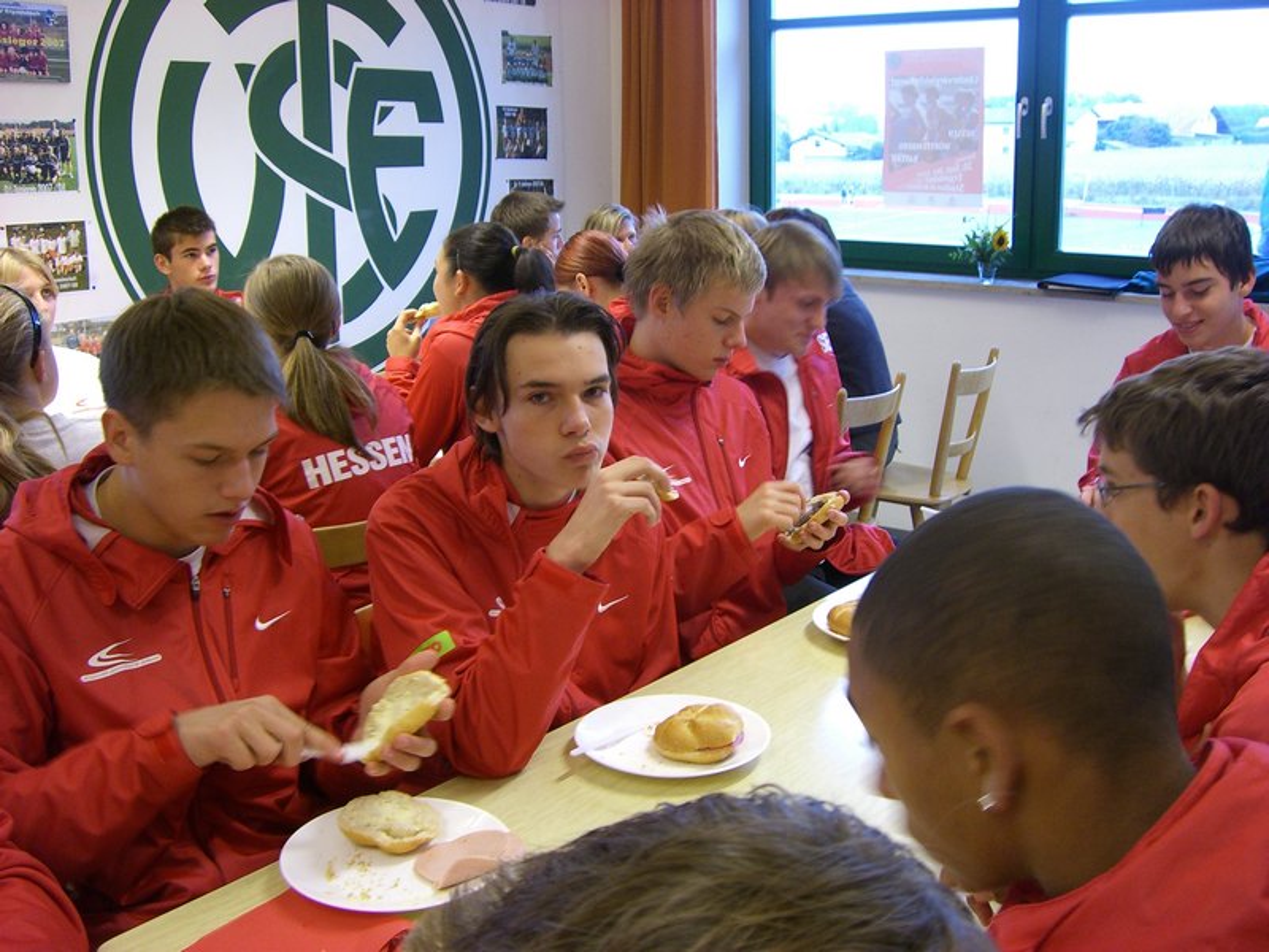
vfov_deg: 37.7
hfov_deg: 49.0
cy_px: 476
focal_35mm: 38
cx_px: 634
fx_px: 1393
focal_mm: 6.2
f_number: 2.7
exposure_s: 1/20
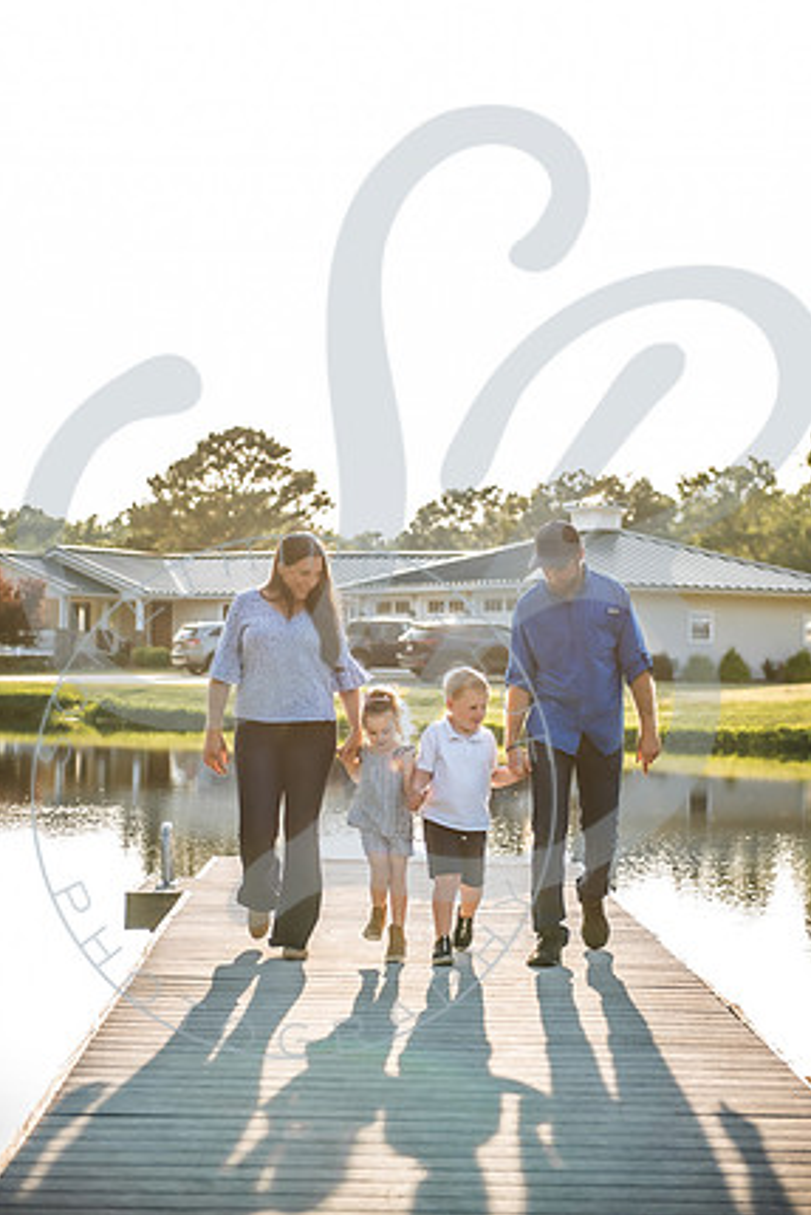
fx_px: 2330
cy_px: 582
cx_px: 421
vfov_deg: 29.2
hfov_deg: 19.7
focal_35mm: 69
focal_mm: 66
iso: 100
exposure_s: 1/250
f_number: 2.8
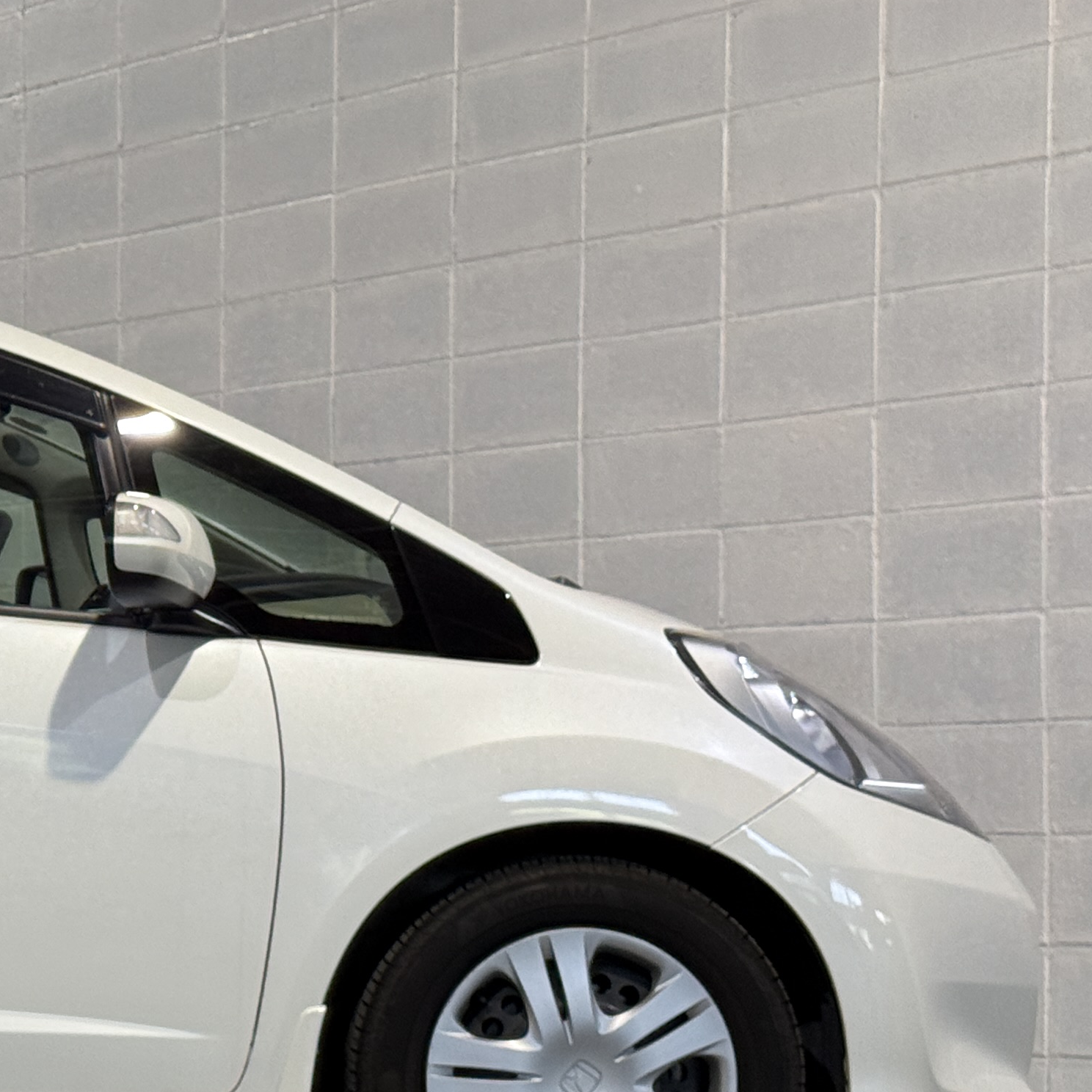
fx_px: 4104
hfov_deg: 14.5
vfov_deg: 15.1
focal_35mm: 115
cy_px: 820
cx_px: -309
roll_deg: -0.1
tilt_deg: +0.3
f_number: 1.78
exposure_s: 1/60
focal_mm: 6.76
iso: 64
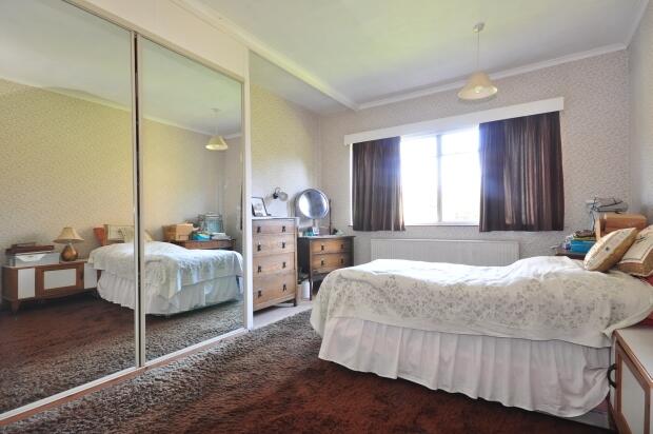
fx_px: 326
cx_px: 326
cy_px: 217
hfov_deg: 90.1
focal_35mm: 18
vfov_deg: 67.3
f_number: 11
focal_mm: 12
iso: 200
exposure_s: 1.3
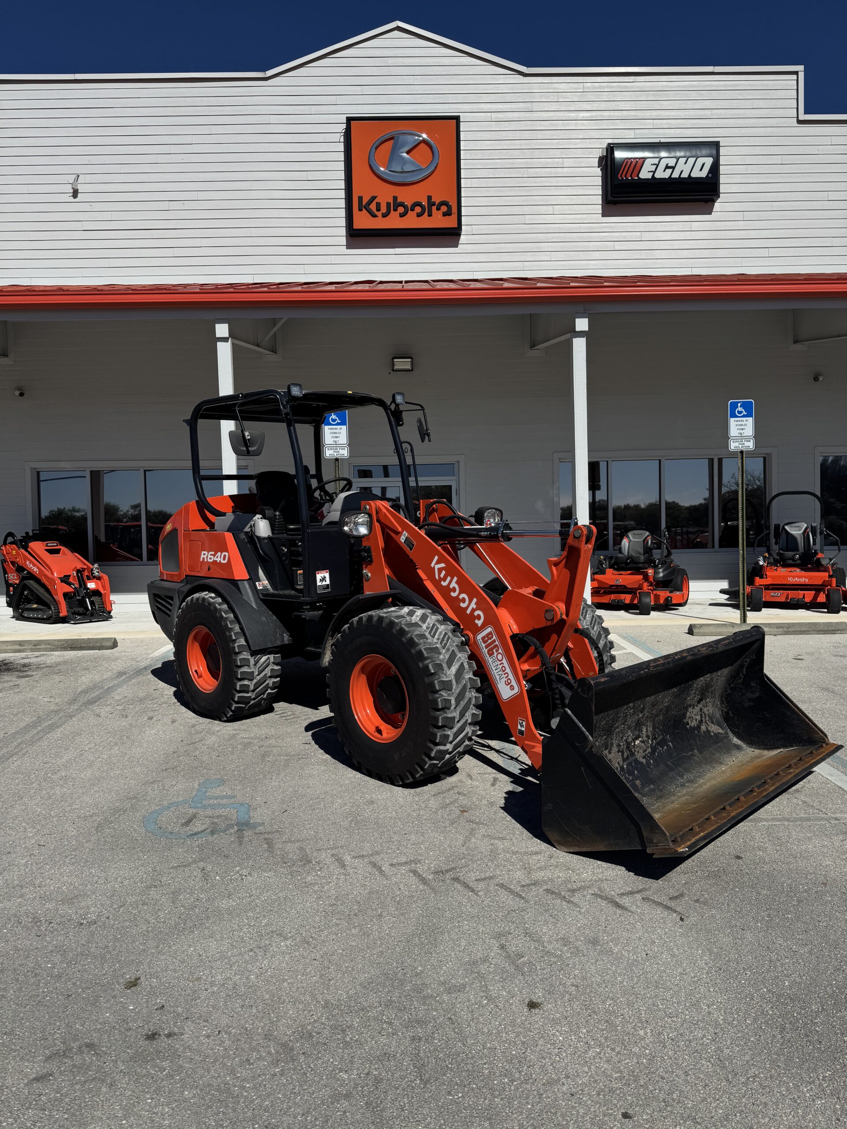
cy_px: 564
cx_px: 424
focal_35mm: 24
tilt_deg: -1.3
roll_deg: +1.9
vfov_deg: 71.6
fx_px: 783
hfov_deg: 56.8
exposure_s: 1/10417
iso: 80
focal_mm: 6.76
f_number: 1.78
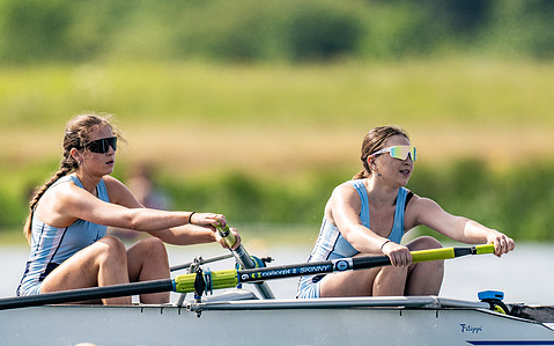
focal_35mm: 1112
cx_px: 302
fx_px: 16783
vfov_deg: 1.2
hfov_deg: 1.9
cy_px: 214
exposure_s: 1/2500
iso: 180
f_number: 4
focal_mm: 600
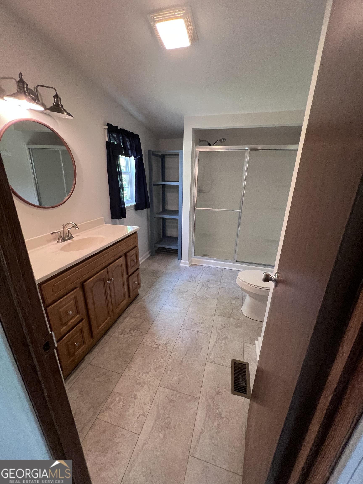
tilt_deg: -18.6
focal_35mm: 13
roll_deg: -1.1
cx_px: 182
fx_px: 182
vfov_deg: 106.2
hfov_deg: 89.9
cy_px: 242
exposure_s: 1/60
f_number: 1.8
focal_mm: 1.57
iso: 320
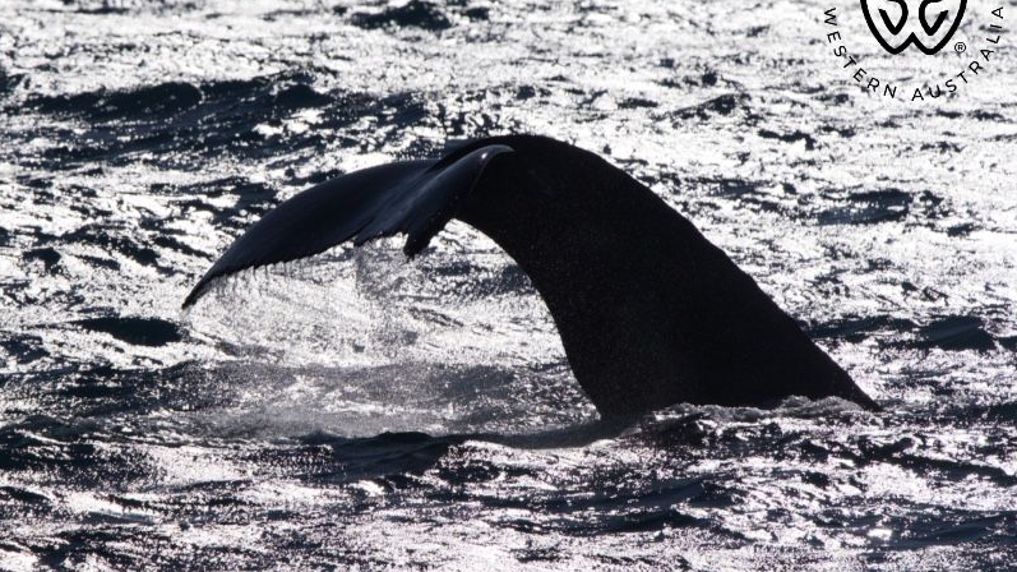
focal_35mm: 569
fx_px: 15342
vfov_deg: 2.1
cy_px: 253
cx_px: 508
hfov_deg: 3.8
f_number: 8
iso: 100
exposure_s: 1/3200
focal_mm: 541
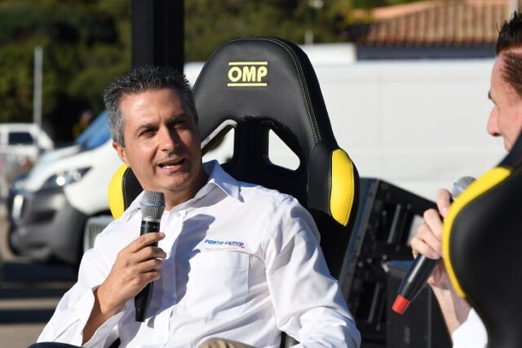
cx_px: 261
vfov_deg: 5.1
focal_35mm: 270
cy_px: 174
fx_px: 3913
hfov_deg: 7.6
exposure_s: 1/400
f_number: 9
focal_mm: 180
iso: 160
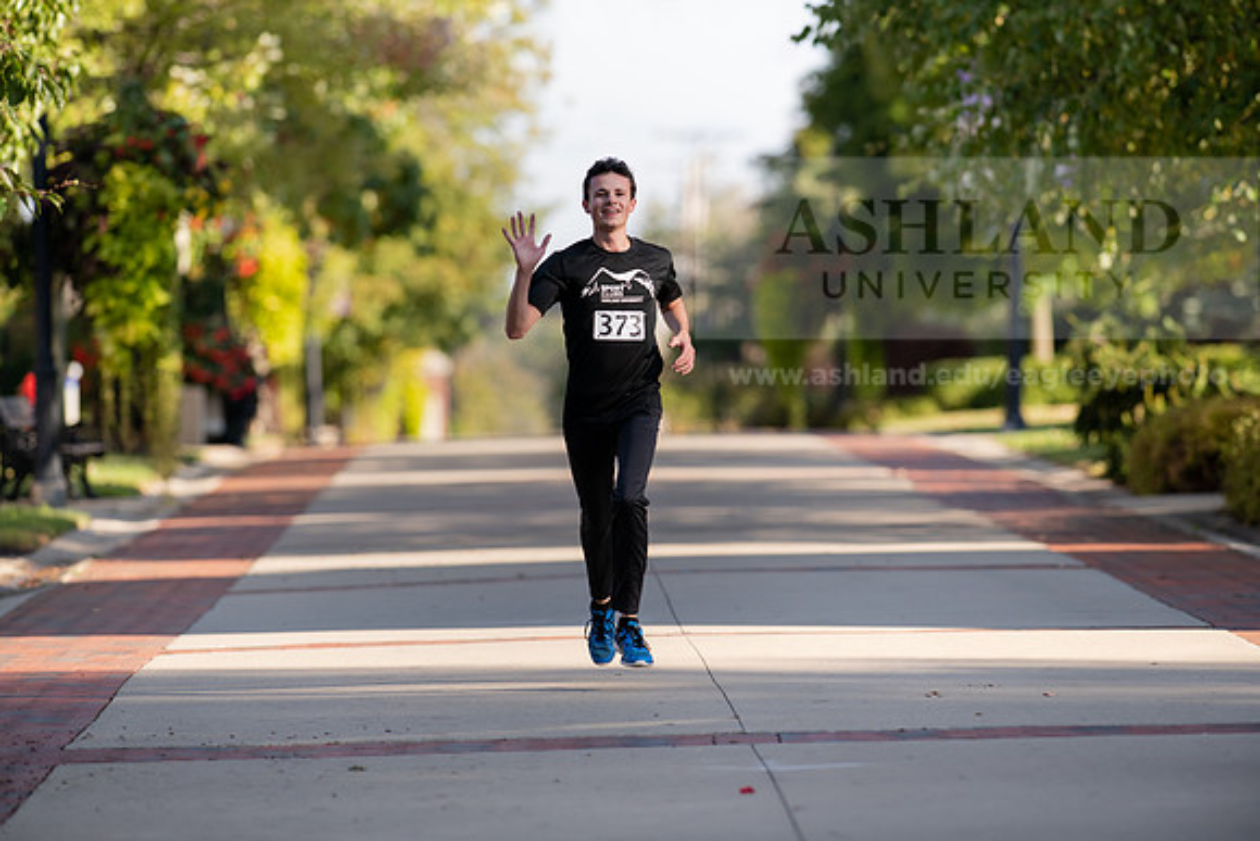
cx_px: 630
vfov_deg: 4.6
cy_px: 420
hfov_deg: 6.9
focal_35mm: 300
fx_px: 10502
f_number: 4
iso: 200
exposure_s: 1/640
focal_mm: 300
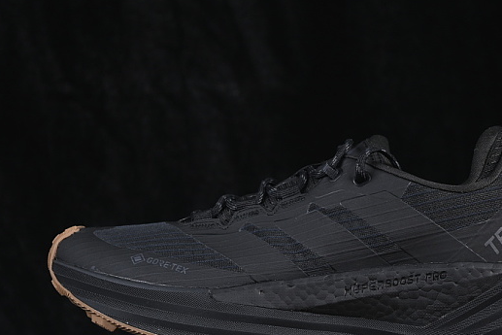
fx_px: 1618
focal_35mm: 116
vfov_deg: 11.8
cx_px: 316
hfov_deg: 17.6
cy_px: 198
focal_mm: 50
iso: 160
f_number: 6.3
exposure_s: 1/60
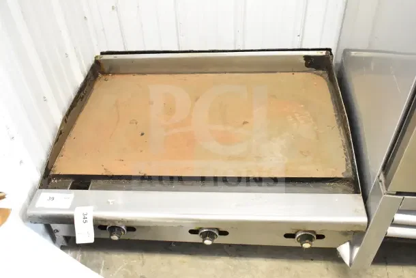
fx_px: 399
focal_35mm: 34
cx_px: 208
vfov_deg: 38.4
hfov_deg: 55.1
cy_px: 139
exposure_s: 1/80
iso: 6400
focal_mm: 23
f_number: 4.5
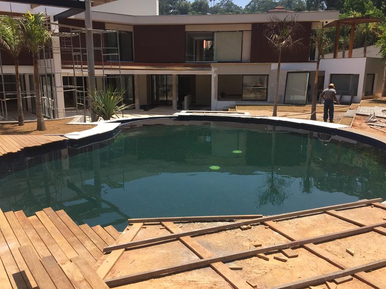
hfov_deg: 61.7
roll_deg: +0.7
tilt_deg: -11.4
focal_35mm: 29
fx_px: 323
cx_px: 193
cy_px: 144
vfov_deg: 48.2
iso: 32
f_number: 2.2
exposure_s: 1/1799
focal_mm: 4.15
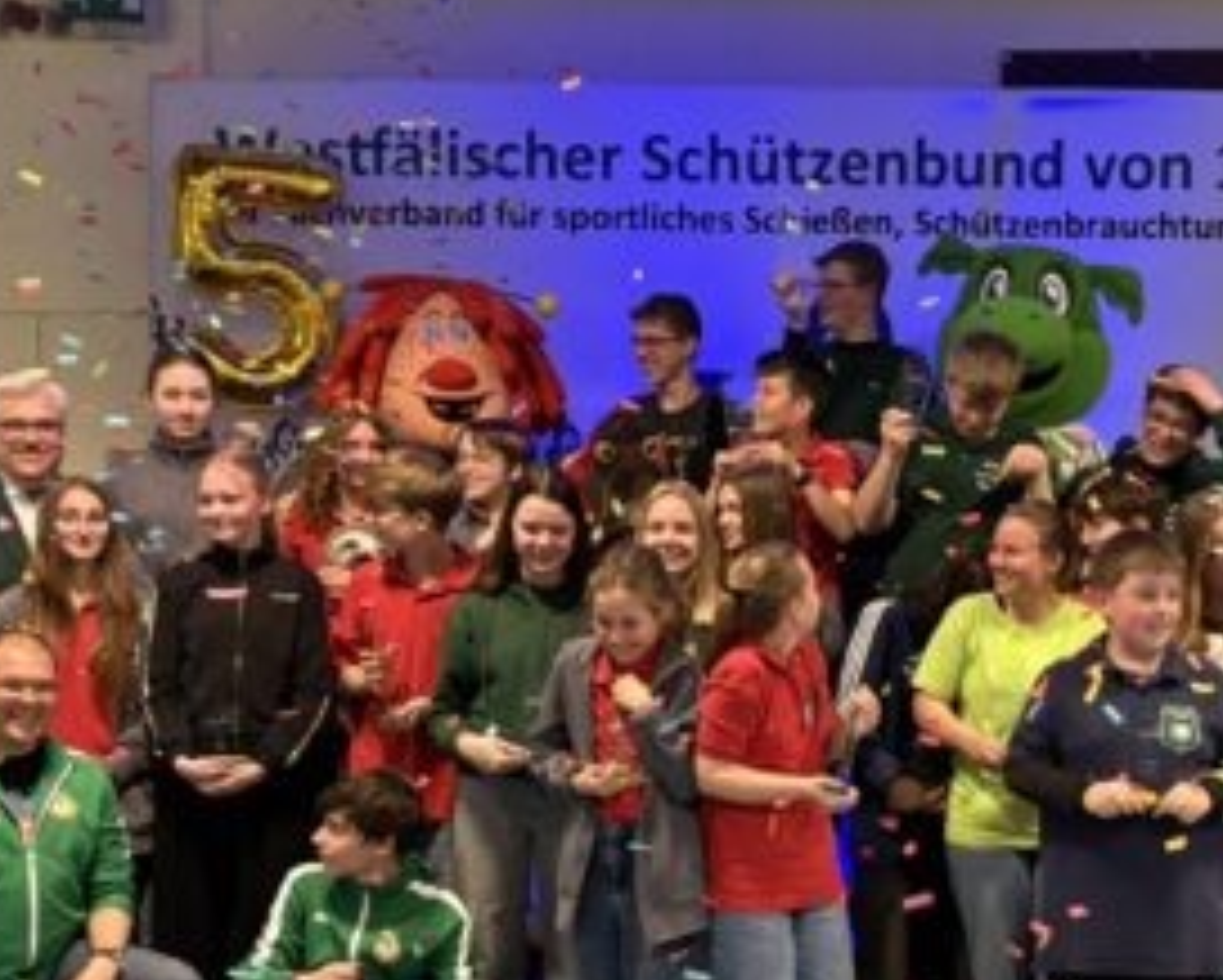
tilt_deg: -3.5
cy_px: 719
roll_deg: +0.0
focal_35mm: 56
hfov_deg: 32.9
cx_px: 922
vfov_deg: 26.9
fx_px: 2028
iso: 320
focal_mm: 5.96
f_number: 1.6
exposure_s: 1/50
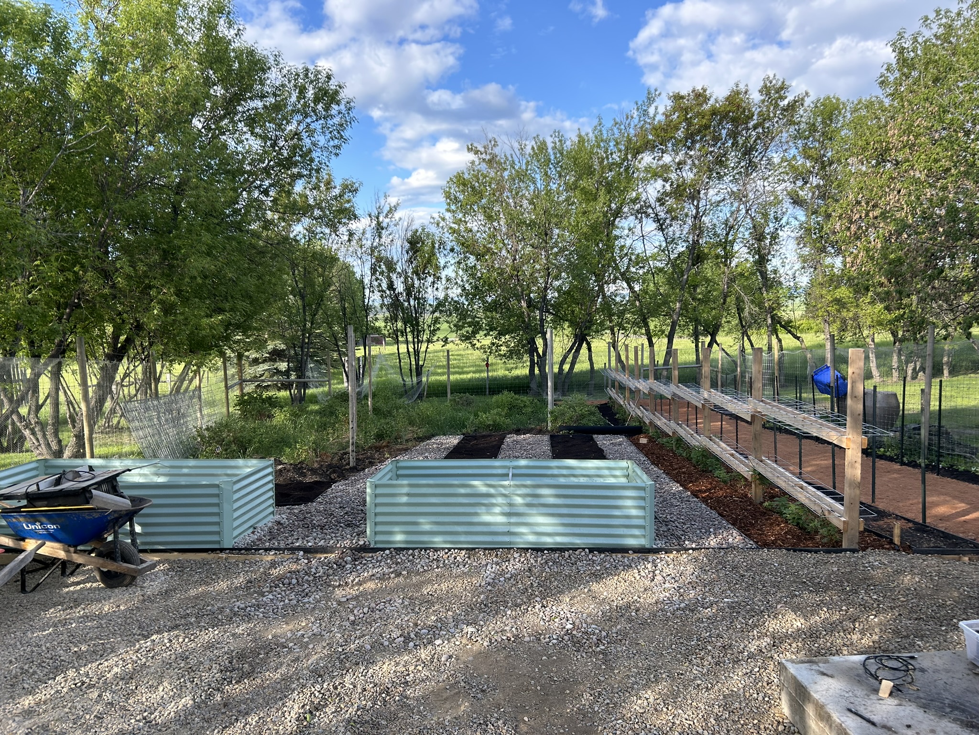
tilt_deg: -5.6
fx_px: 735
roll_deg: +0.7
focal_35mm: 26
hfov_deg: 67.3
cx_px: 490
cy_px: 368
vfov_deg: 53.1
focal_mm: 5.7
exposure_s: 1/924
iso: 50
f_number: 1.5
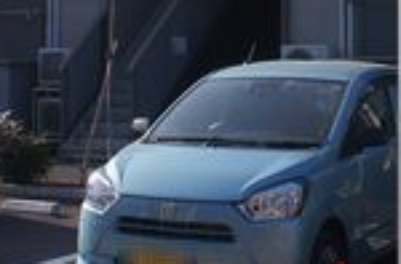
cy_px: -3
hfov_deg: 16.0
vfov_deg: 10.5
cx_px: 262
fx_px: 1421
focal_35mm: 128
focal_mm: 16
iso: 200
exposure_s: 1/500
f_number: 7.1
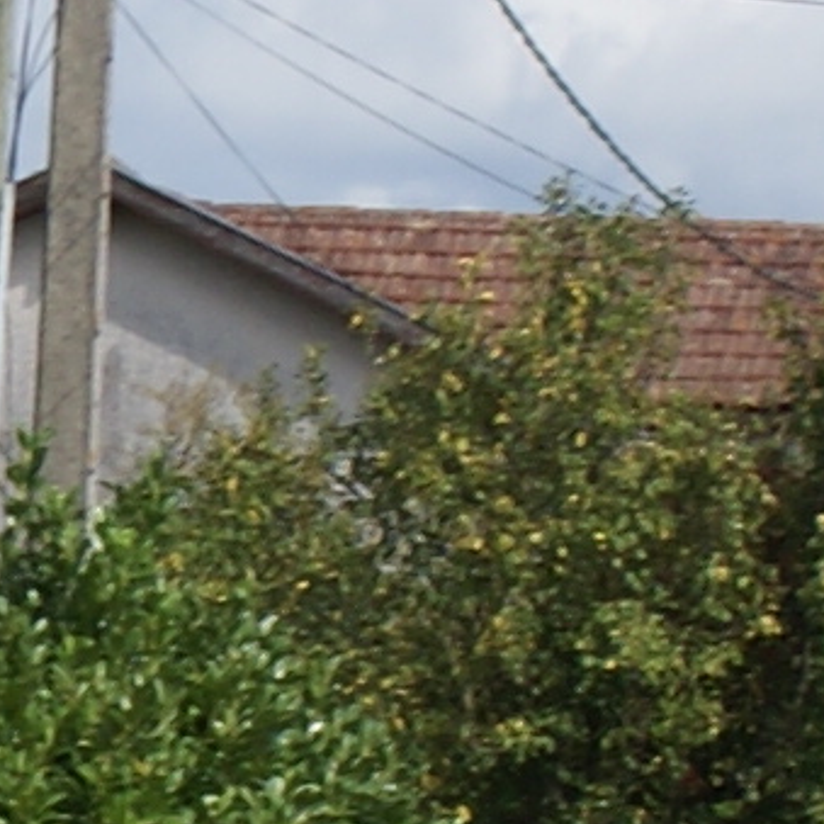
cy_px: 797
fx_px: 13758
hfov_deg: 3.4
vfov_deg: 3.4
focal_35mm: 511
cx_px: -564
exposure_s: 1/320
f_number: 9
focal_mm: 35
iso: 100
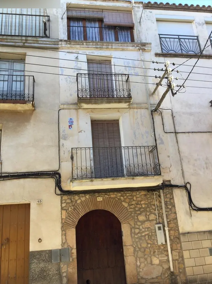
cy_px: 142
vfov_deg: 58.4
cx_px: 106
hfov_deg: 45.4
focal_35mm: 31
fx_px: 253
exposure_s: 1/154
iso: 25
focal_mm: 3.3
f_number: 2.4
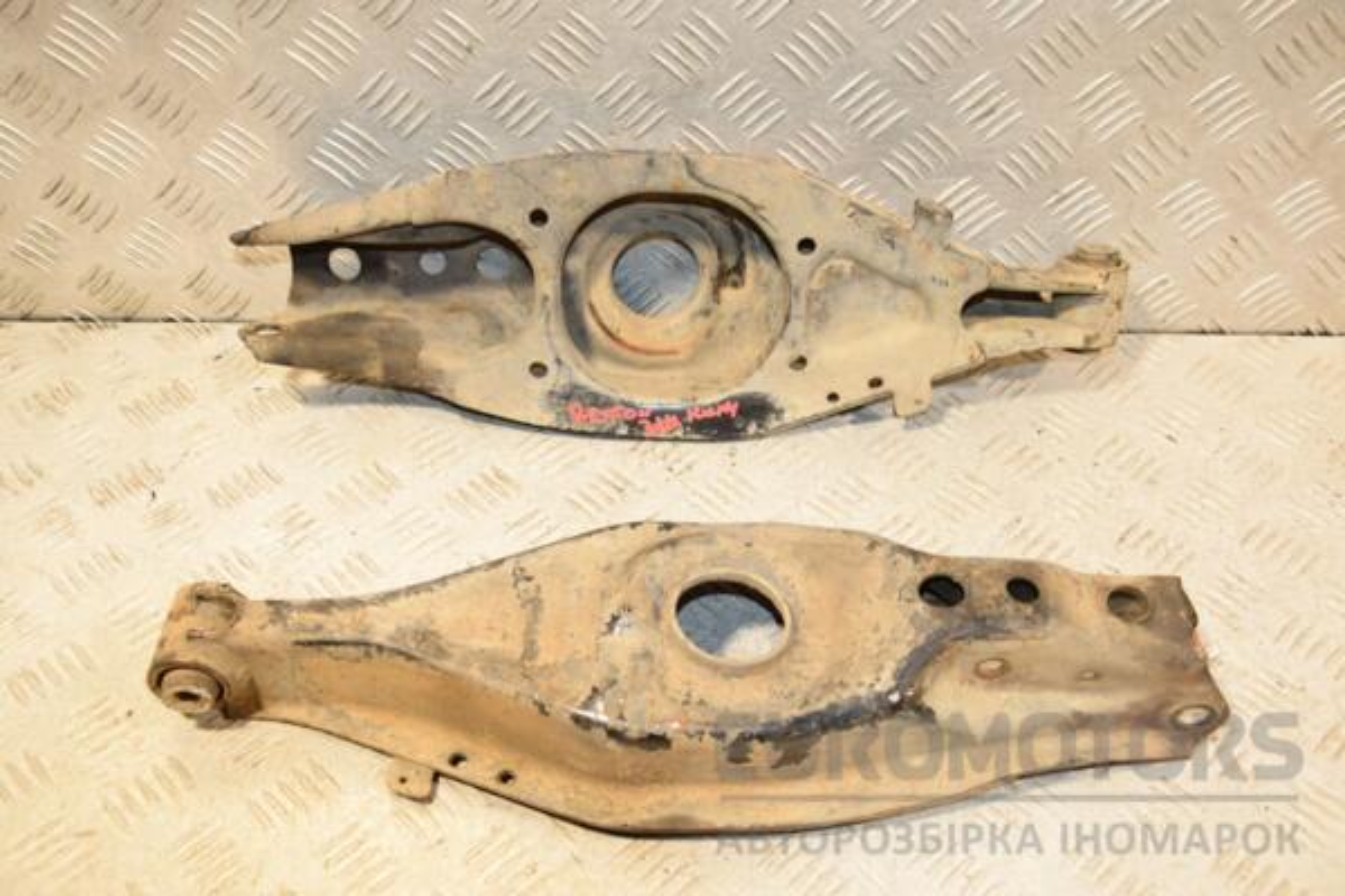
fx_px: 1401
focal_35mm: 38
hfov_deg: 51.3
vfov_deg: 35.5
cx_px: 672
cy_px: 448
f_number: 5.6
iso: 800
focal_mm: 25
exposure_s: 1/200
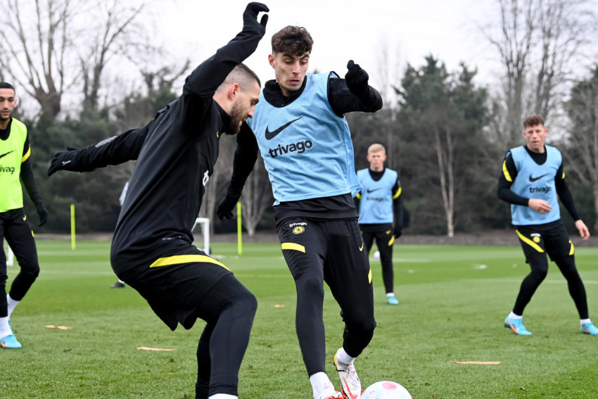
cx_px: 314
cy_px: 230
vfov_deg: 14.6
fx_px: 1562
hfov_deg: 21.7
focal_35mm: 94
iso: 800
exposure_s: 1/2000
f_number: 4
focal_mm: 78
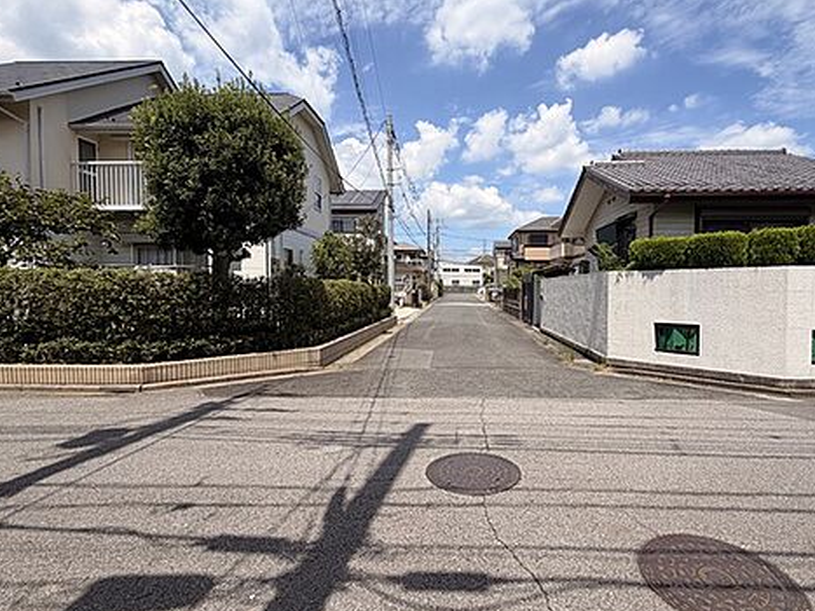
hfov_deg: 87.4
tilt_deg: -1.4
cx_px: 455
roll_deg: +1.1
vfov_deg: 71.6
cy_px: 302
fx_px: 424
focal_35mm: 18
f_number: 2.2
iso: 20
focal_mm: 2.22
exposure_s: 1/1001
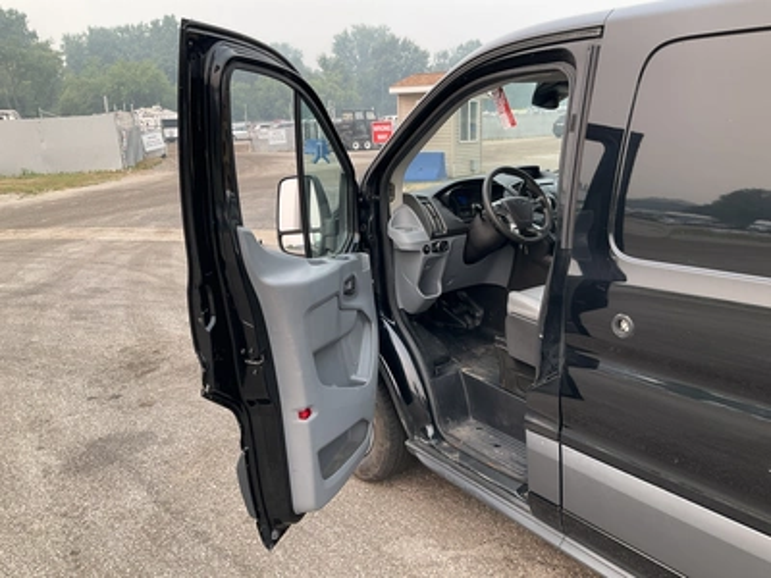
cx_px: 386
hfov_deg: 61.7
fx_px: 646
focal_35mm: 29
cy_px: 289
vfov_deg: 48.2
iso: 20
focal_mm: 3
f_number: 1.8
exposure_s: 1/156
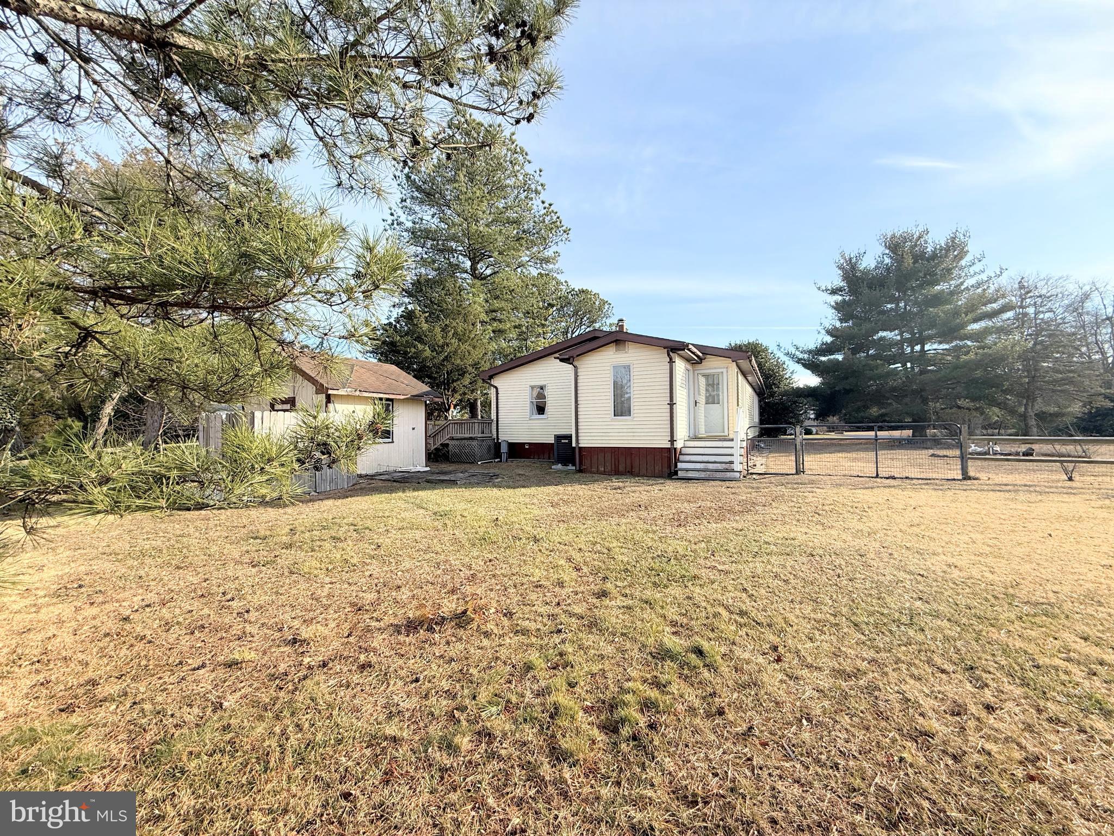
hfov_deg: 102.1
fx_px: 451
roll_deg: +0.7
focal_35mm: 14
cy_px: 418
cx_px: 557
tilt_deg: +2.4
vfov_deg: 85.7
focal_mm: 2.22
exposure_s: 1/985
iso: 50
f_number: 2.2
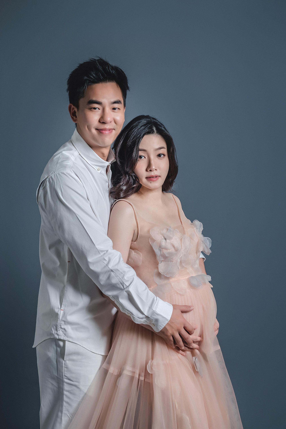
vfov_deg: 30.5
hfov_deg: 20.6
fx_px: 788
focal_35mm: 66
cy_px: 214
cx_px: 143
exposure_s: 1/125
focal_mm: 66
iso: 200
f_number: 8
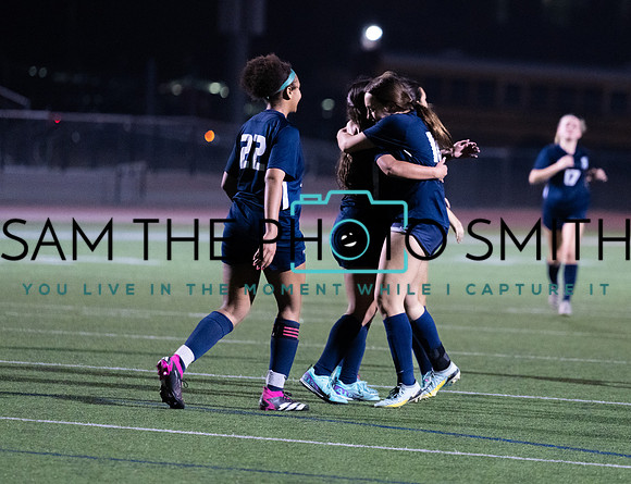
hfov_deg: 6.6
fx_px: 5476
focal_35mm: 298
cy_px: 193
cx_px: 443
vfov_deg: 5.1
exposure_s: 1/1000
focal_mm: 200
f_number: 2.8
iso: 4000
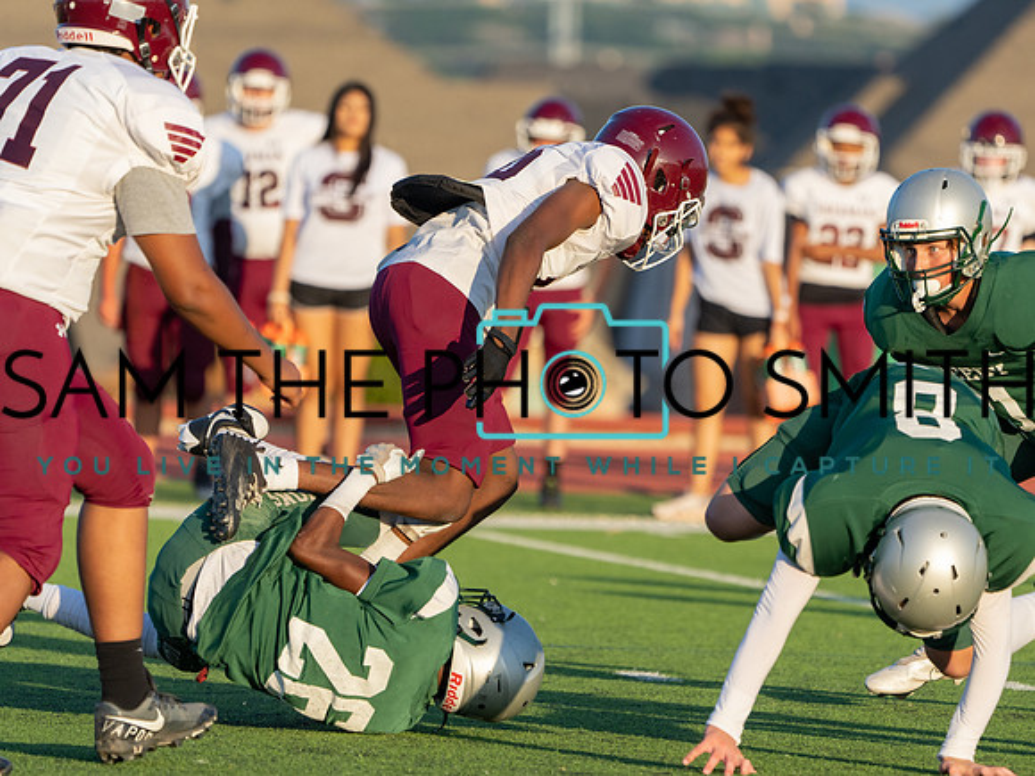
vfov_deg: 3.4
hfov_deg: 4.5
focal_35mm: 443
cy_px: 403
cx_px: 601
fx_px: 13245
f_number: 5.6
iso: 500
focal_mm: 345
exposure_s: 1/1250
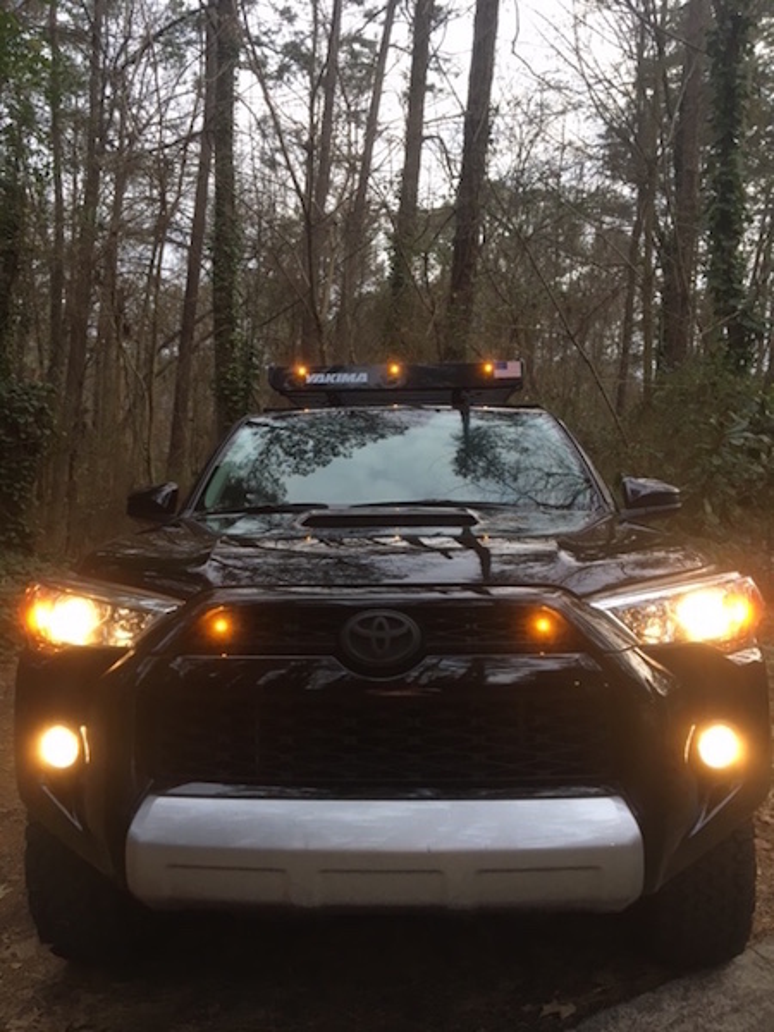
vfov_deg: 61.7
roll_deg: -3.9
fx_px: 865
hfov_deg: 48.2
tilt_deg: -2.5
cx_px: 387
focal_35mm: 29
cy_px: 516
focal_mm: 4.15
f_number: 2.2
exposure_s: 1/30
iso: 64
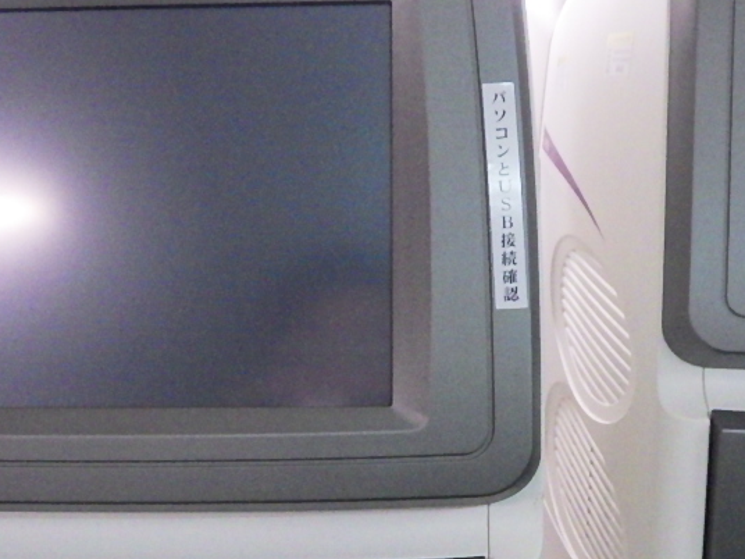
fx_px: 1399
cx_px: 252
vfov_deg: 22.3
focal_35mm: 65
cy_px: 452
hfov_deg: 29.6
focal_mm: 6.1
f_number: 3.8
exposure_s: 1/50
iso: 640
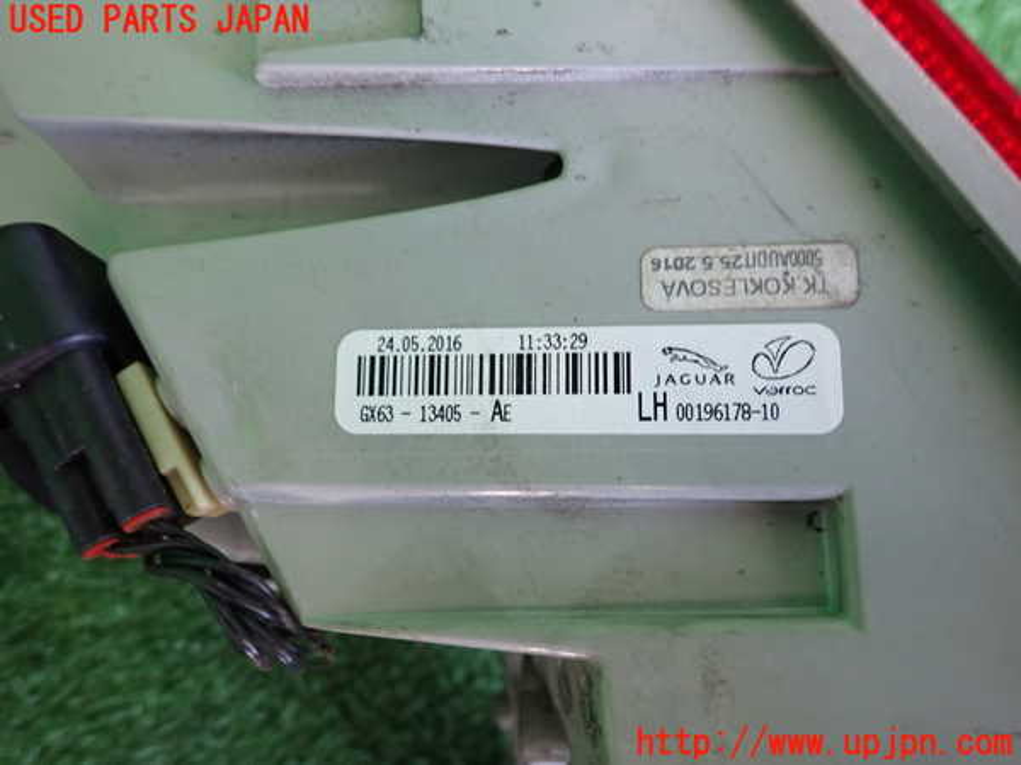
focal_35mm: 25
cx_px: 510
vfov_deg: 54.9
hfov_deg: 69.4
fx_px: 737
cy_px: 382
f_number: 2
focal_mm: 4.5
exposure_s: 1/30
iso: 250
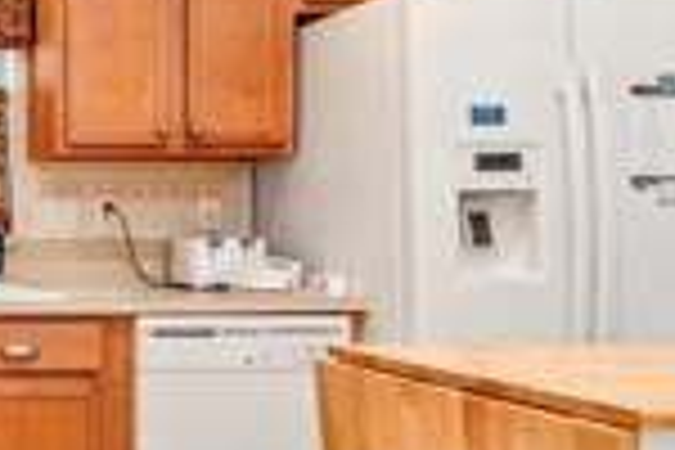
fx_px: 900
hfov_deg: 30.3
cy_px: 218
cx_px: -248
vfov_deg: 28.1
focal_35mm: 48
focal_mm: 10
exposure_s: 1.6
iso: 100
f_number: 8
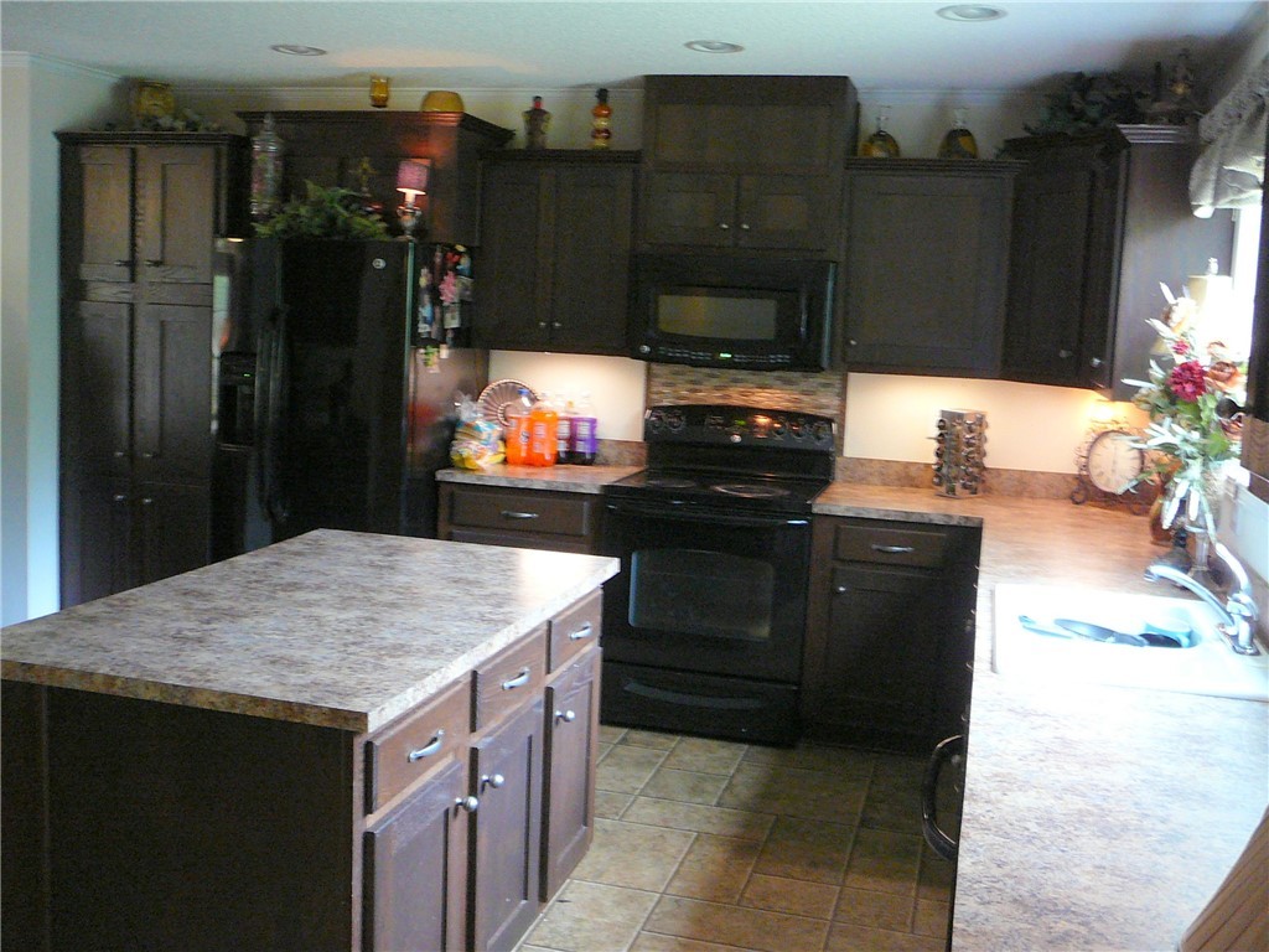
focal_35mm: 35
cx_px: 634
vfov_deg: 40.7
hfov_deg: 52.6
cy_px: 476
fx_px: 1283
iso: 200
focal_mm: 5.2
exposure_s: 1/8
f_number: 2.8
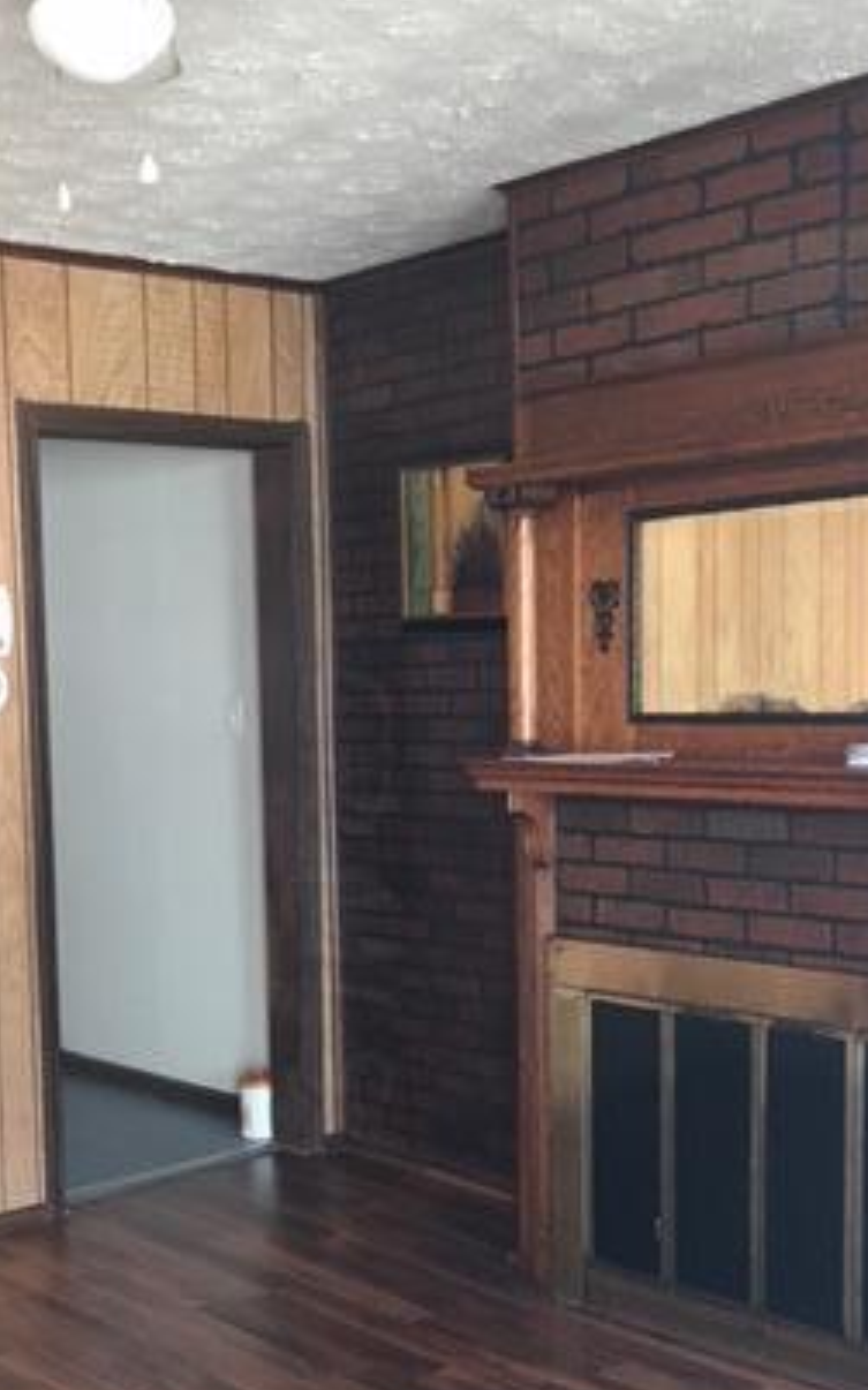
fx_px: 1856
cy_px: 882
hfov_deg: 26.3
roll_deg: +1.1
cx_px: 346
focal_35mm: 49
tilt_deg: -4.6
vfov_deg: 40.7
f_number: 2.2
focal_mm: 4.15
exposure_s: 1/30
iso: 125
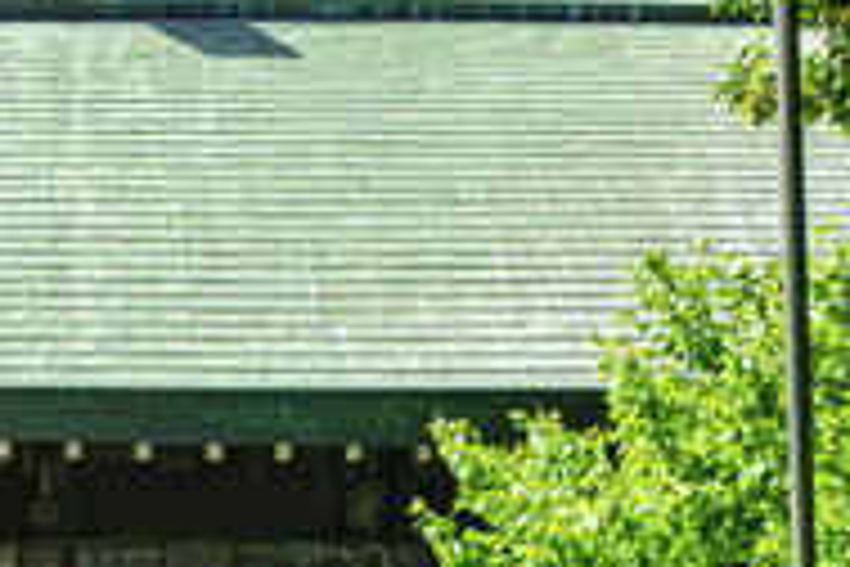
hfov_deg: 12.9
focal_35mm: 158
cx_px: 130
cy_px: 513
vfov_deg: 8.7
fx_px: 3723
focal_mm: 31
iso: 100
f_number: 6.3
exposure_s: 1/160
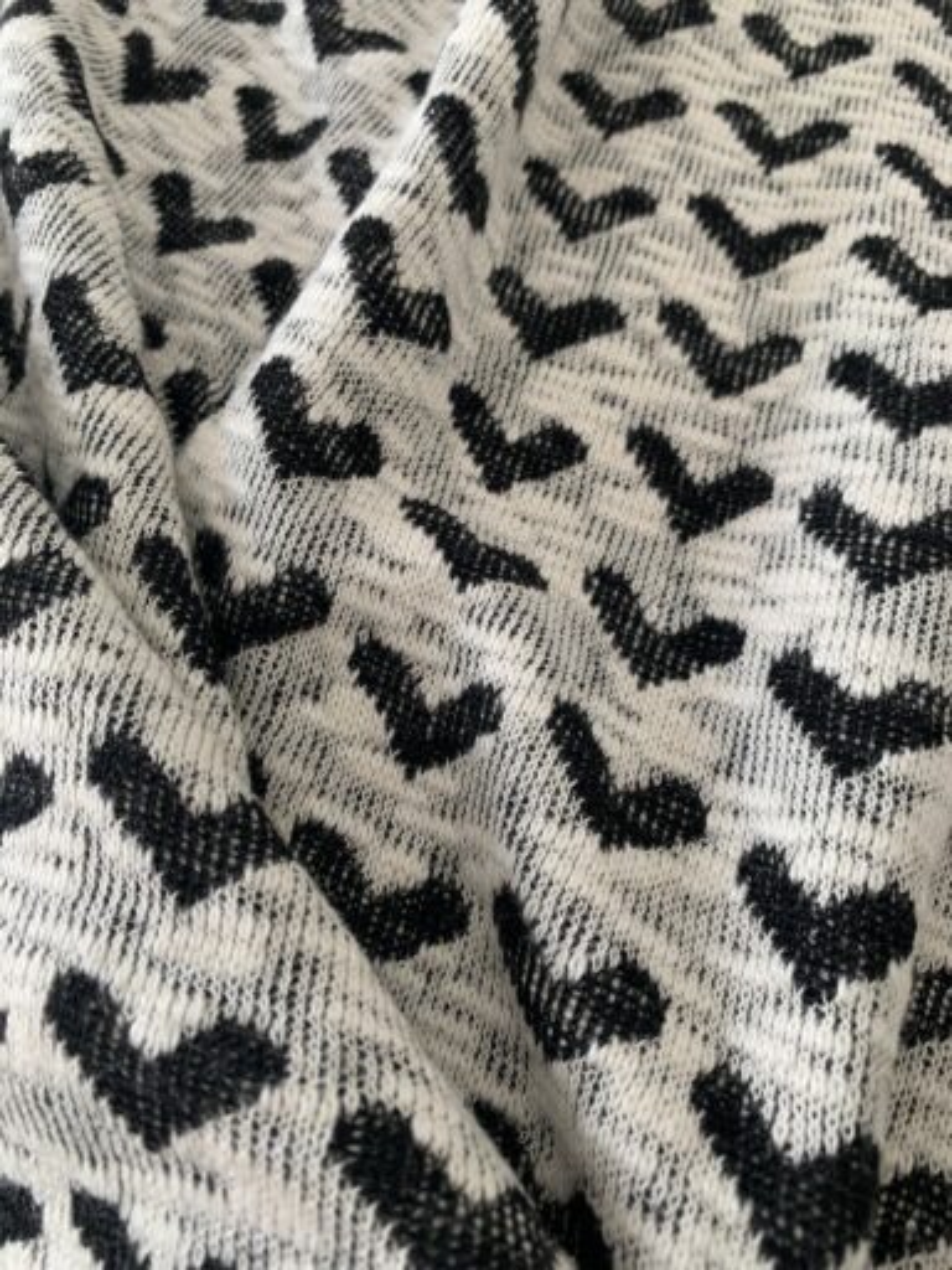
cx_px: 476
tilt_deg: -65.7
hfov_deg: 53.1
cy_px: 635
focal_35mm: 26
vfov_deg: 67.3
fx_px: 953
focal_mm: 4.25
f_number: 1.8
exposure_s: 1/121
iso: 80
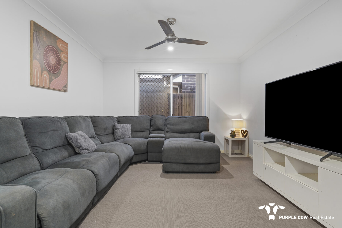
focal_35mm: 19
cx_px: 171
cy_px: 114
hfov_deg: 86.9
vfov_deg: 64.6
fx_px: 180
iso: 800
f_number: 9
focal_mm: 19
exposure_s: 1/1.67
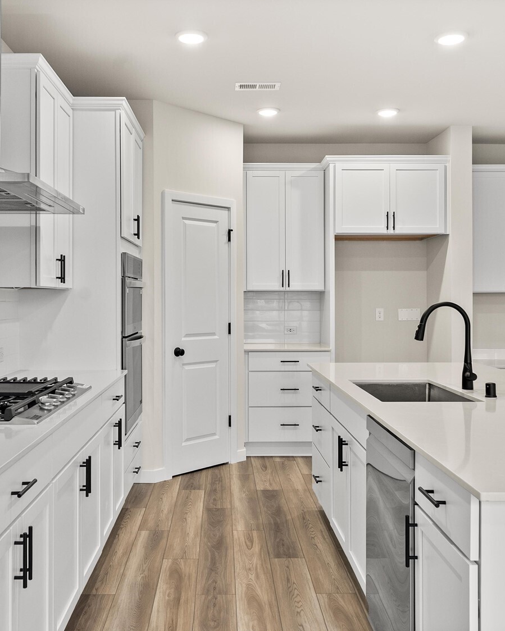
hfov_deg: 43.2
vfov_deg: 52.8
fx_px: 635
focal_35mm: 34
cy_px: 315
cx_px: 211
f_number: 7.1
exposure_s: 1/10
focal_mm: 24
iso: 1000
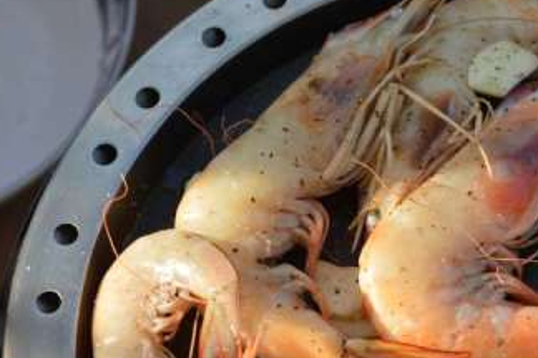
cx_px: 455
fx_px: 2436
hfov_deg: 12.5
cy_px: 365
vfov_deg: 8.4
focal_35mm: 163
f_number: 5
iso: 100
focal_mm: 66
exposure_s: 1/100
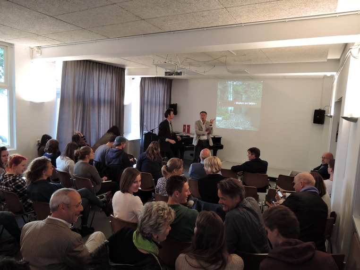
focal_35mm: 24
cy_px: 135
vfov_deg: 56.8
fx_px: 250
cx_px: 180
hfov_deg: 71.6
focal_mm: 5.1
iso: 360
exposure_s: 1/30
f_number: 2
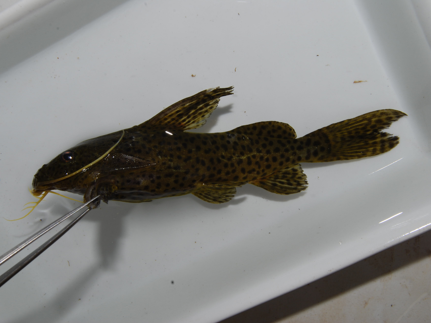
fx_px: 535
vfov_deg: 33.6
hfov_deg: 43.8
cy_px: 162
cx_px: 197
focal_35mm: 43
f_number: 18
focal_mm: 26
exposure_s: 1/100
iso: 100
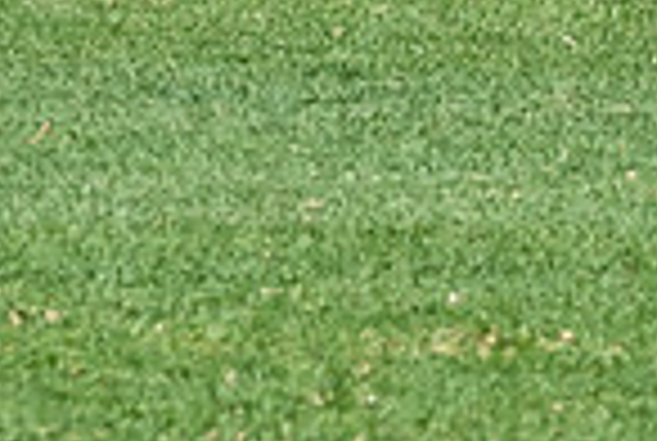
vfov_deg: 0.9
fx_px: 28418
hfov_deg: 1.3
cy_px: -93
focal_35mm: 1554
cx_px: 339
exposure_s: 1/1000
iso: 800
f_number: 11
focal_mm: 200
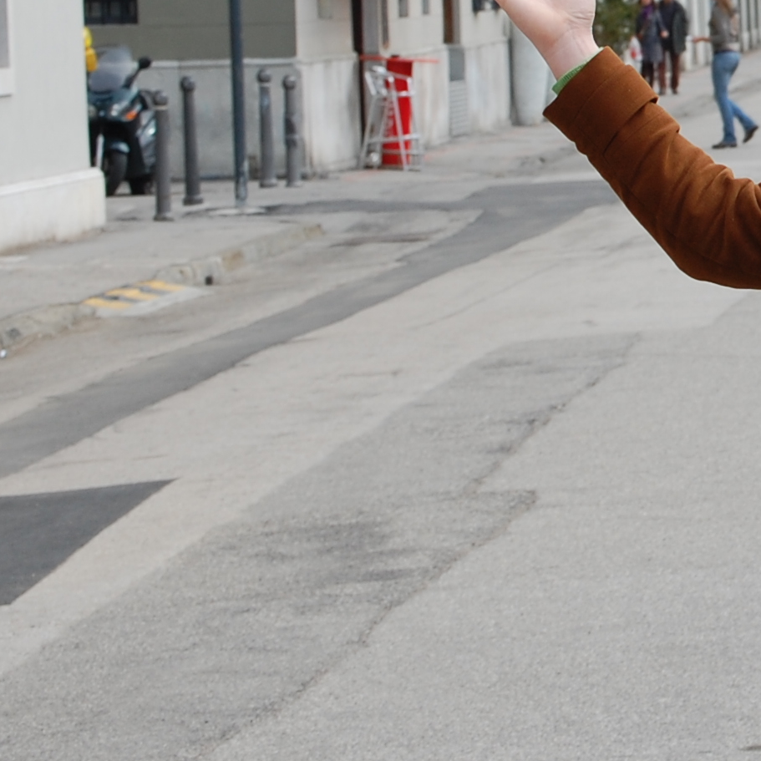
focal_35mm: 231
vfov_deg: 7.5
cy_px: 84
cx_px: 1063
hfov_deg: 7.5
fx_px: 5755
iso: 200
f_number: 7.1
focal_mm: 55
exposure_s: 1/200
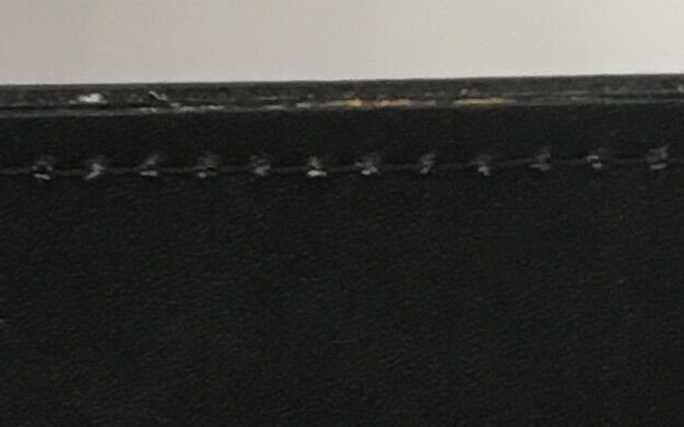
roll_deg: +3.4
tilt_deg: -22.5
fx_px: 3672
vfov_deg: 6.3
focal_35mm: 197
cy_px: 1041
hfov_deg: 9.9
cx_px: -659
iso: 125
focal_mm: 4.15
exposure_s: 1/33
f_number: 2.2
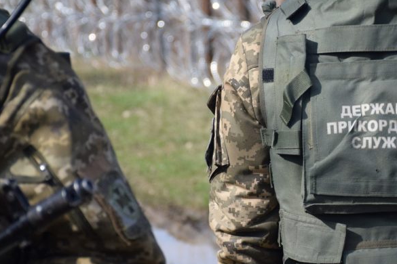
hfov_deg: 9.8
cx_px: 267
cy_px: 143
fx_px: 2316
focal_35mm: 210
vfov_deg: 6.5
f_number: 5.3
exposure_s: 1/1250
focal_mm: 80
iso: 400
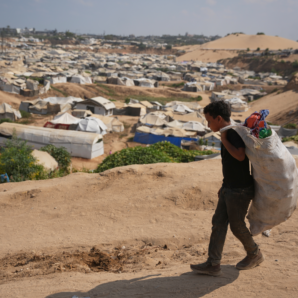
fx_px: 477
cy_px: 148
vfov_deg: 34.7
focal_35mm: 49
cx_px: 126
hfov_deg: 34.6
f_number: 3.2
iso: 100
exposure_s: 1/4000
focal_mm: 38
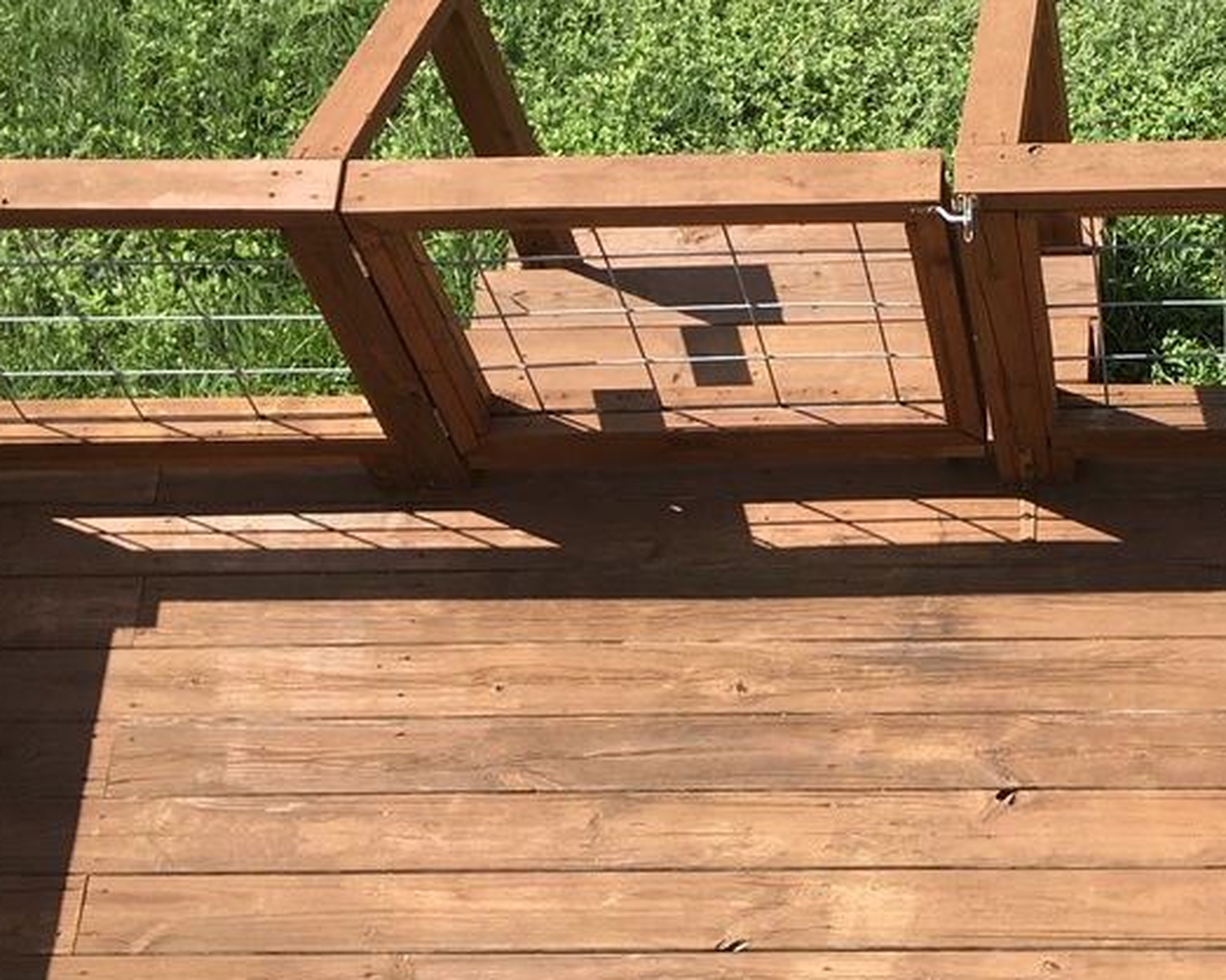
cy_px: 736
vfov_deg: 19.5
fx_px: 2829
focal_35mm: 78
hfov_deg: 23.7
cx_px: 1128
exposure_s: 1/884
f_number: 2.2
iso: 25
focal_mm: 4.15
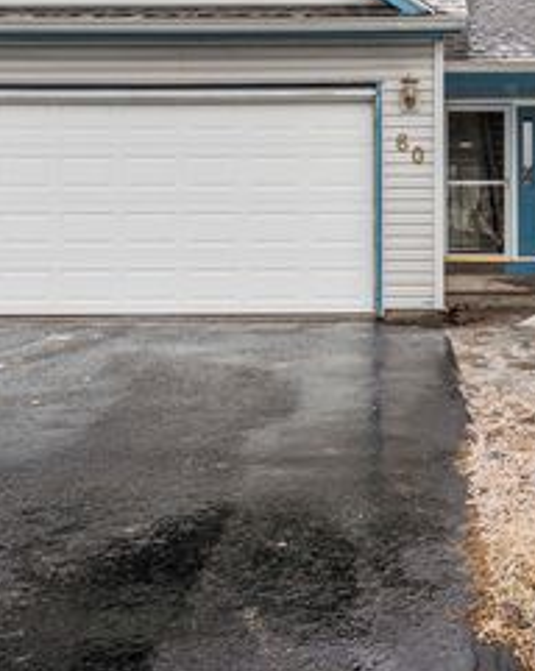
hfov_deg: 36.8
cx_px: 426
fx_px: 774
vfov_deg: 46.4
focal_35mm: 39
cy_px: 246
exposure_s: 1/1250
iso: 320
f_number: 3.5
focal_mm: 20
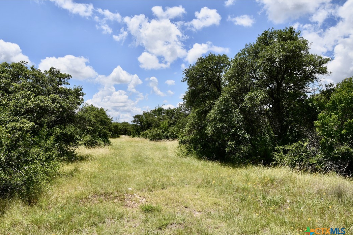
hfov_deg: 65.5
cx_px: 170
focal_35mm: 28
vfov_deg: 46.4
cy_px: 122
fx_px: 275
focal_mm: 18
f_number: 10
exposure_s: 1/250
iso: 100
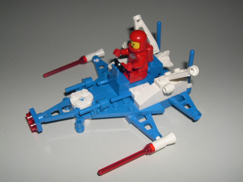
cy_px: 91
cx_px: 122
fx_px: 295
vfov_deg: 34.3
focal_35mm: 42
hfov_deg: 44.8
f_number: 8
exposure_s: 1/60
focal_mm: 9
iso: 100
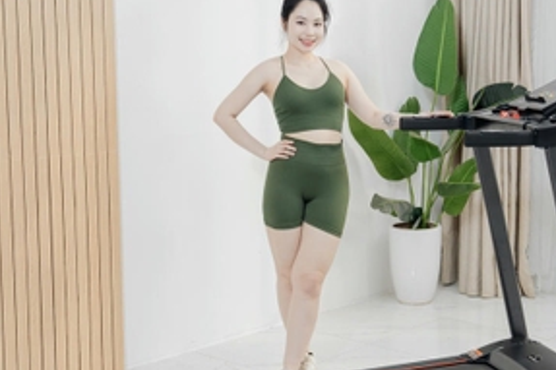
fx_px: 1111
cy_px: 200
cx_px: 349
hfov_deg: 28.0
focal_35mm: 72
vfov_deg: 18.9
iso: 400
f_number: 3.5
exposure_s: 1/250
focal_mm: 43
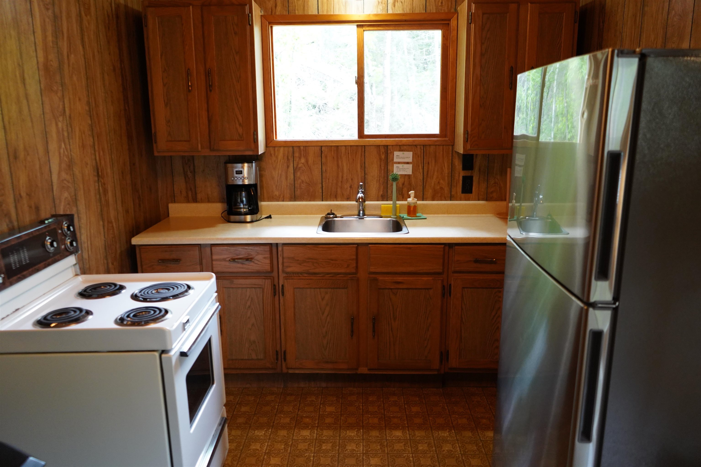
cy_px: 234
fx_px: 545
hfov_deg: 65.5
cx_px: 350
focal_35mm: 28
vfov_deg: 46.4
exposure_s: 1/160
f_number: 3.5
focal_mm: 28
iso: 3200
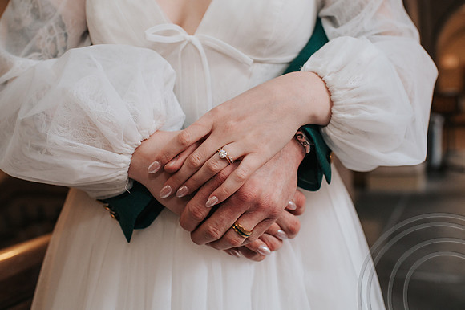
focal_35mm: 38
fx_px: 495
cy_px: 141
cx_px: 231
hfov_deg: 50.3
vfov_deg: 34.7
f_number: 3.2
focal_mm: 35
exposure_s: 1/200
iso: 800
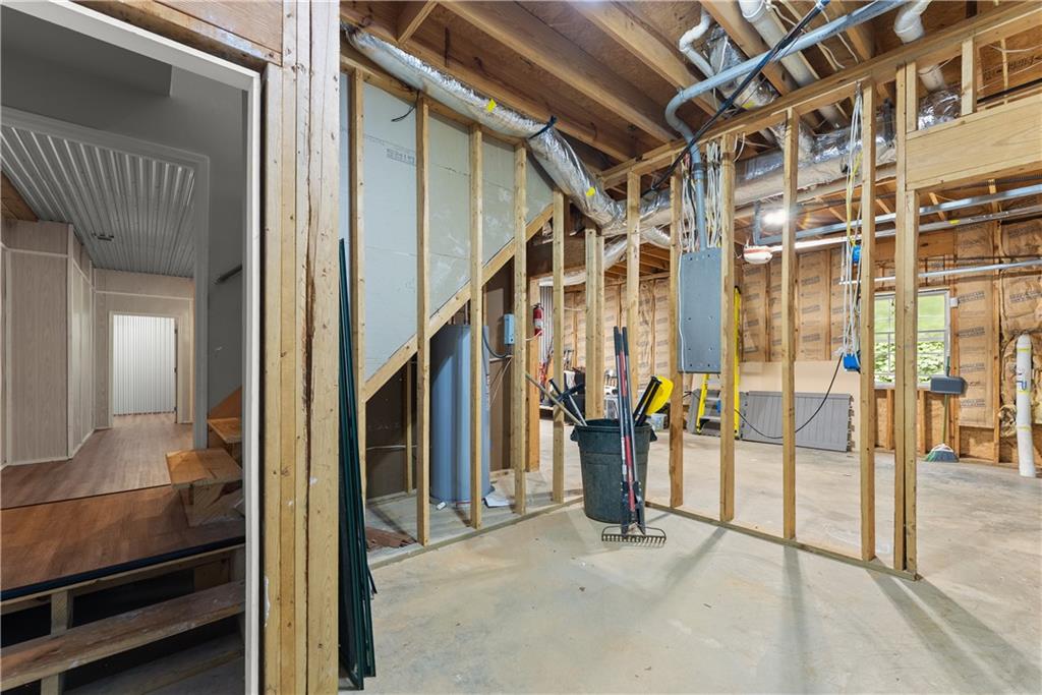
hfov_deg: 104.2
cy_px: 348
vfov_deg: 81.2
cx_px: 521
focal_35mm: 14
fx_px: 405
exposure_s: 1/2.5
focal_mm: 14
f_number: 7.1
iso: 800
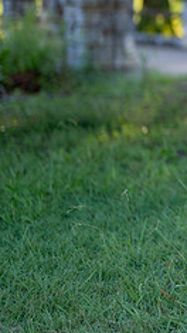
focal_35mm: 168
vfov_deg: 12.7
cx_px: 416
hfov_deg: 6.9
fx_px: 1483
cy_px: 30
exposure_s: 1/1250
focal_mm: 50
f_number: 1.2
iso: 125
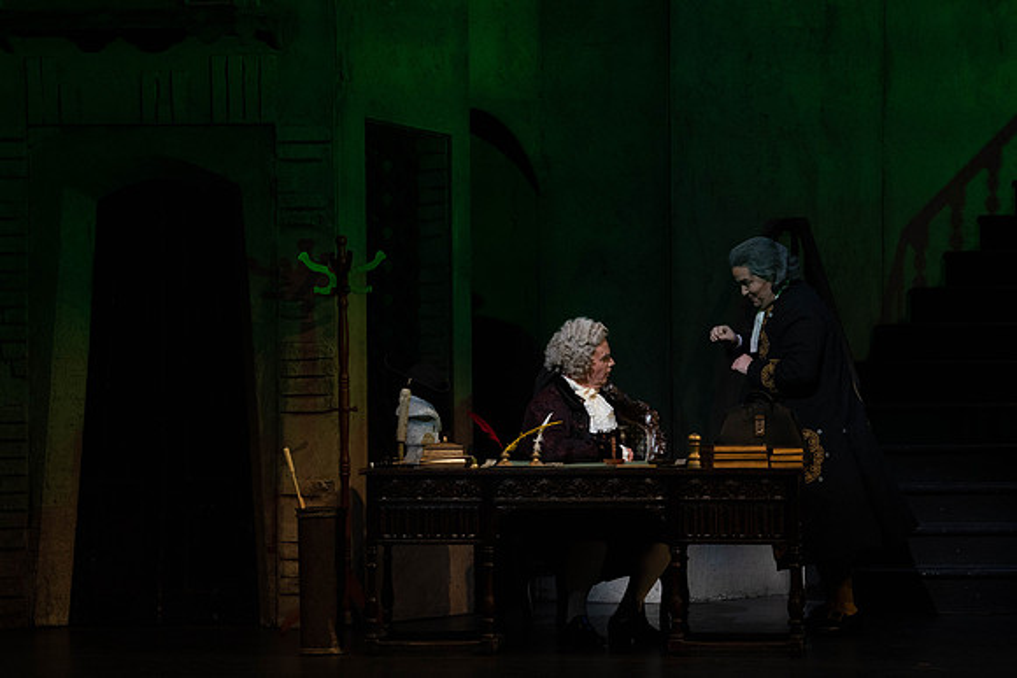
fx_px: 4888
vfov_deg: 7.9
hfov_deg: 11.9
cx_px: 508
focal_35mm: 173
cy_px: 339
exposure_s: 1/250
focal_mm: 173
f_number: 9
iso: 3200
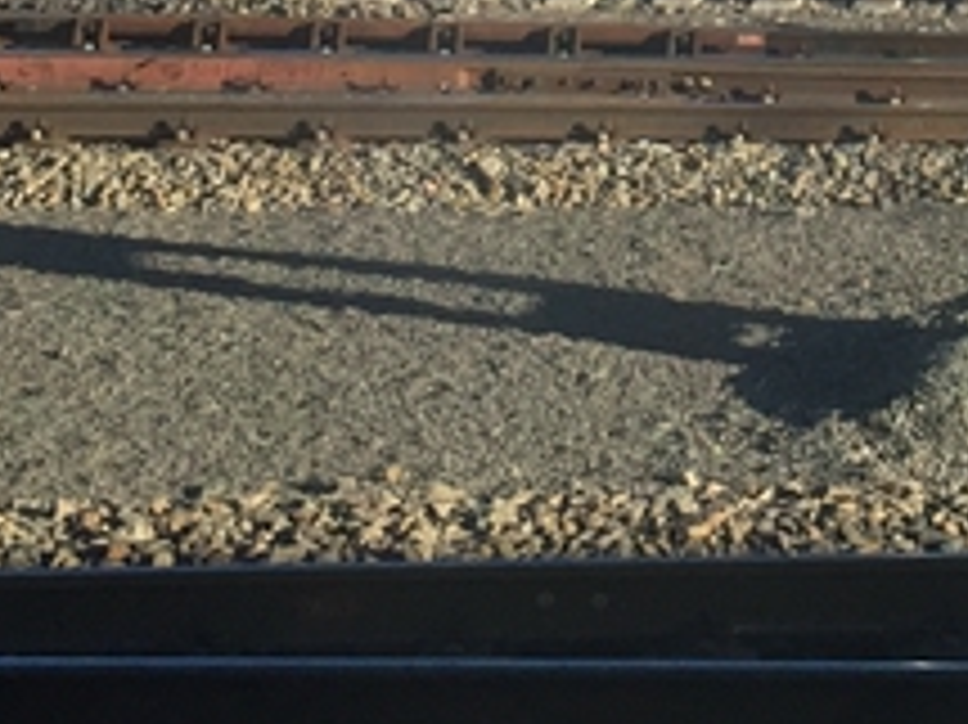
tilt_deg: +1.7
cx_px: 1103
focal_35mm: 138
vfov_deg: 10.2
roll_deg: -0.6
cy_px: -558
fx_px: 3857
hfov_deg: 14.0
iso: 32
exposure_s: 1/989
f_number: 2.2
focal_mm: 4.15
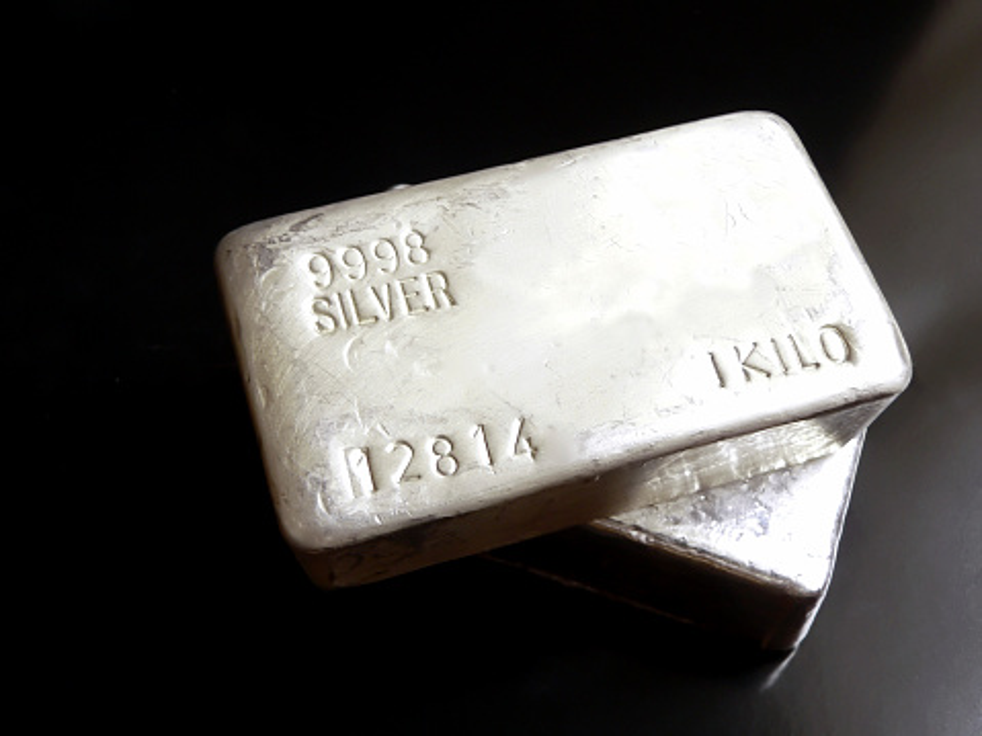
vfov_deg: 31.5
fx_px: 1305
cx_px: 491
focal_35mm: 46
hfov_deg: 41.2
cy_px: 368
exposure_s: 1/13
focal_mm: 7.6
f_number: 3.7
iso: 100
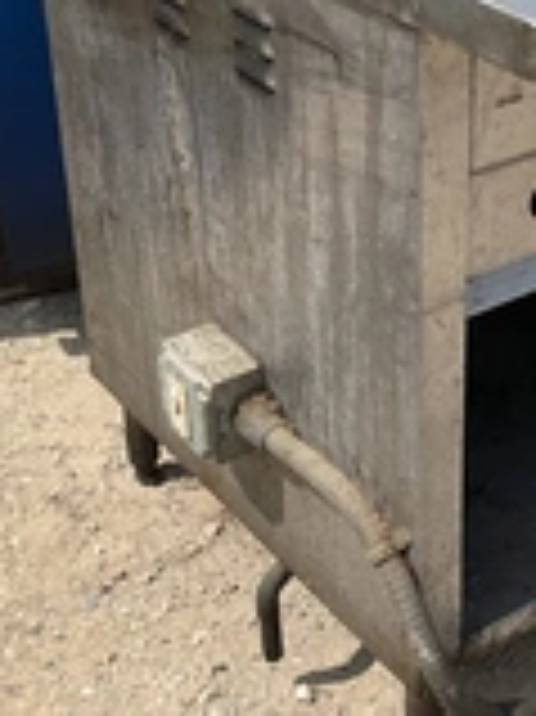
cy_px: 261
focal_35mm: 73
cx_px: 500
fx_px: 1509
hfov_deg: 19.7
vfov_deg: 26.6
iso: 25
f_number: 1.8
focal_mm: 3
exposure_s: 1/1848
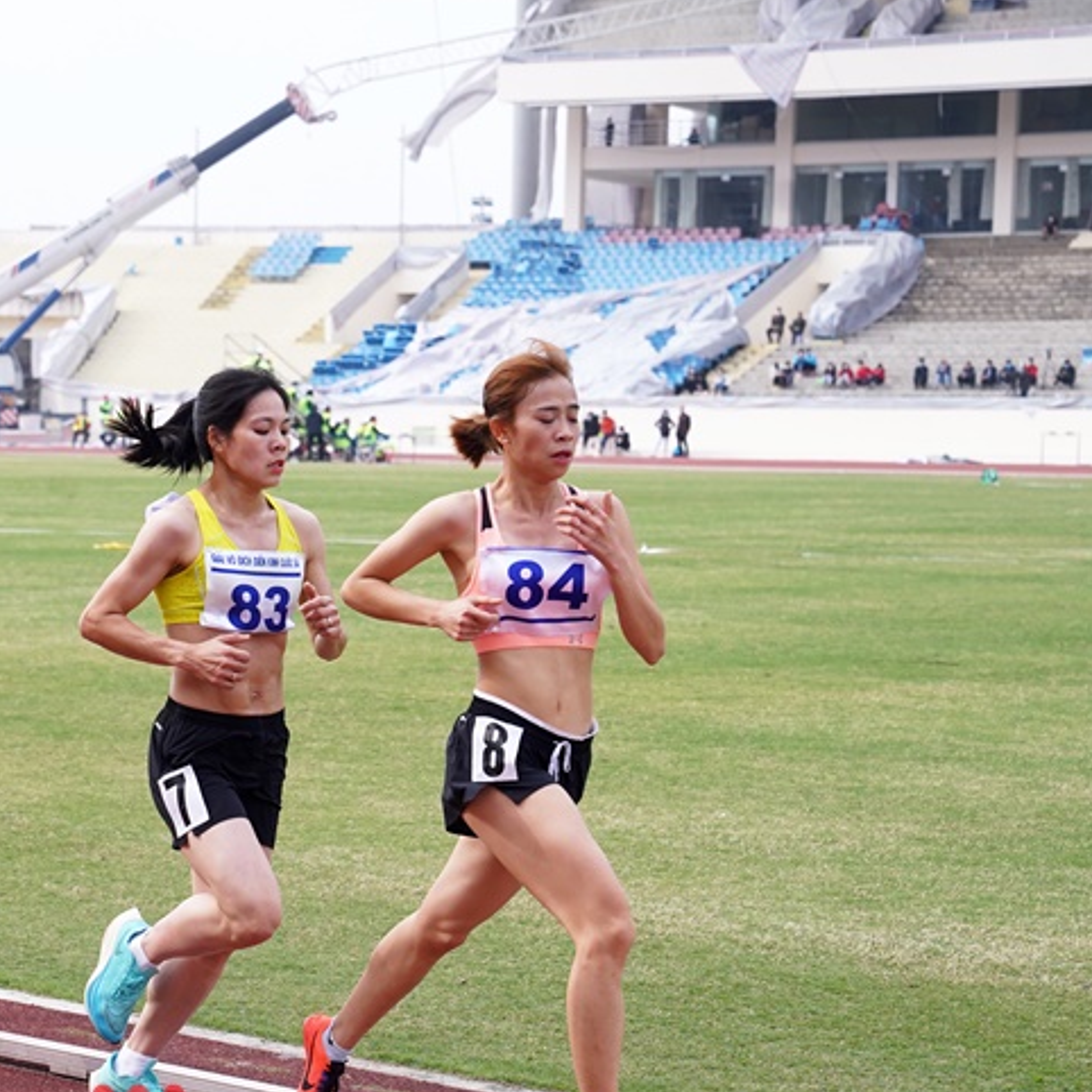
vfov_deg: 15.7
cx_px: 236
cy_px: 591
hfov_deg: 15.6
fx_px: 3962
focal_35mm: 111
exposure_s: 1/1600
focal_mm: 70
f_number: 5
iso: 800
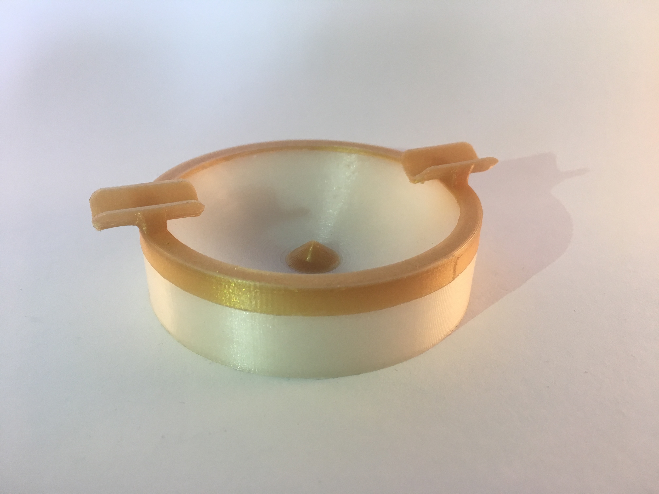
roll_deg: -0.8
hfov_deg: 61.7
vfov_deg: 48.2
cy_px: 247
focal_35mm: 29
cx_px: 330
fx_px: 552
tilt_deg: -30.2
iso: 40
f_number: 2.2
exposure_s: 1/33
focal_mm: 4.15
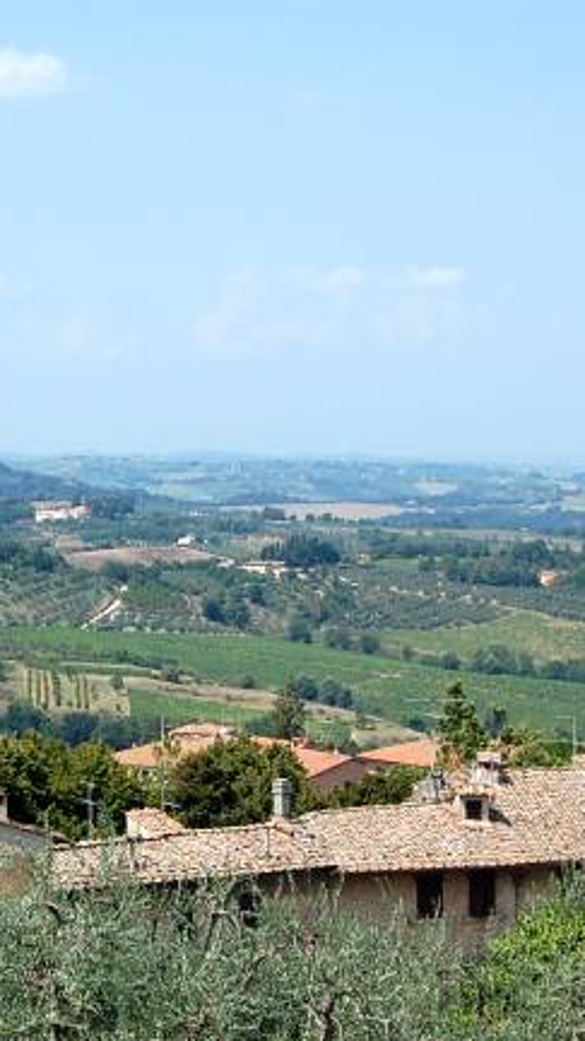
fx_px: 2973
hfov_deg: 11.2
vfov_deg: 19.8
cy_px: 523
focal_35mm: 108
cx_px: 77
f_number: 10
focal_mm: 45
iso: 200
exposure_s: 1/250
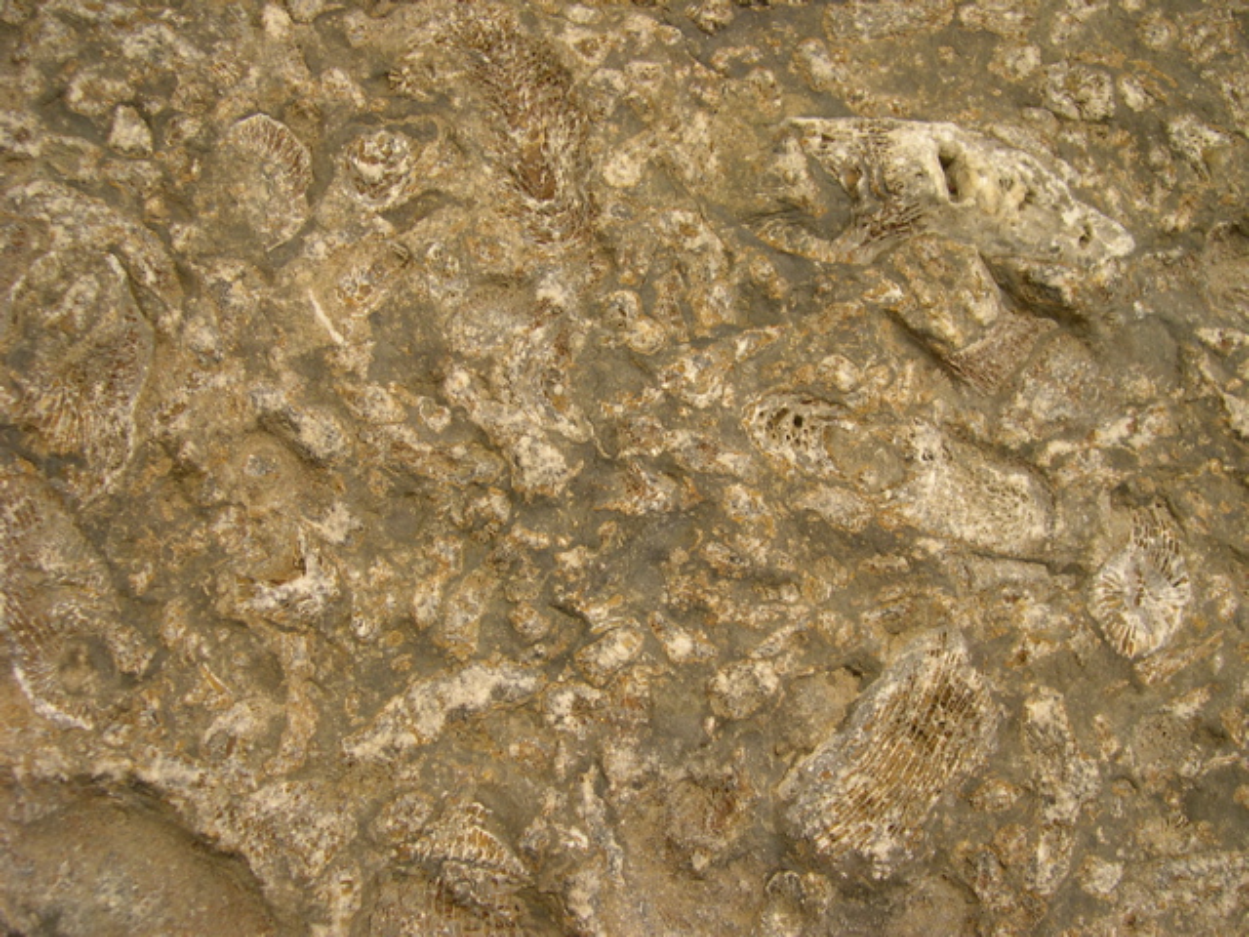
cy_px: 468
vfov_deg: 37.7
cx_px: 624
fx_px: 1371
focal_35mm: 38
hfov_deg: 49.0
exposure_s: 1/11.6
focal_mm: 8
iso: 100
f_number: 2.8
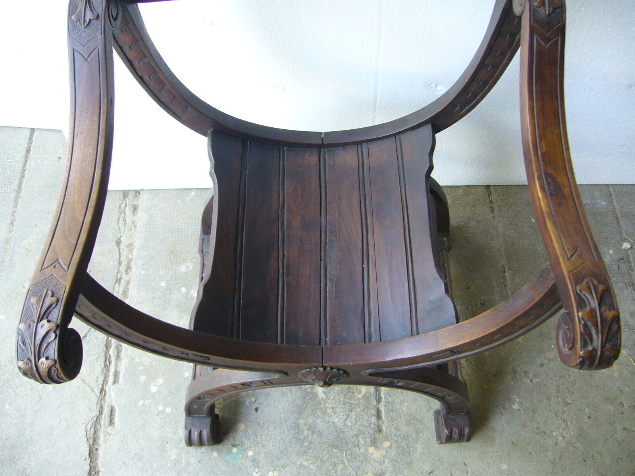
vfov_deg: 40.7
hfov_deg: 52.6
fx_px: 642
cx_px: 318
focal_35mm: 35
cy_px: 238
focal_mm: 5.8
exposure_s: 1/25
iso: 100
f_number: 2.8
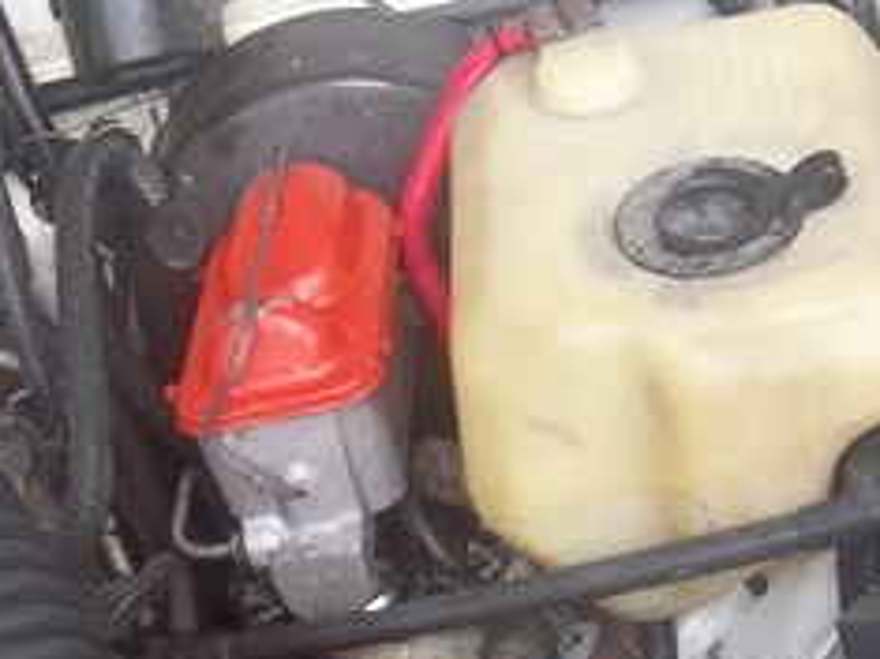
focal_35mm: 74
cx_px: 341
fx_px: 1880
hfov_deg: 26.3
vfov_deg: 18.7
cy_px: 807
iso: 64
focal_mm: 5.05
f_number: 3.5
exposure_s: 1/30
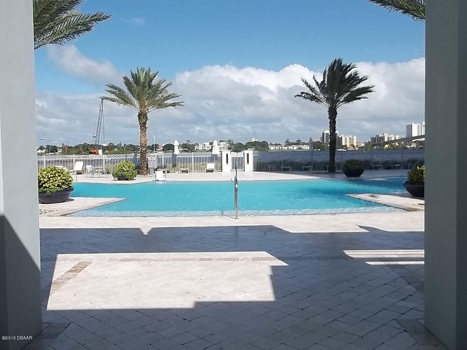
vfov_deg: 42.9
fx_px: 445
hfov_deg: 55.4
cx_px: 234
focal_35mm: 33
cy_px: 175
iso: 80
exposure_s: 1/250
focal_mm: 5.9
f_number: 8
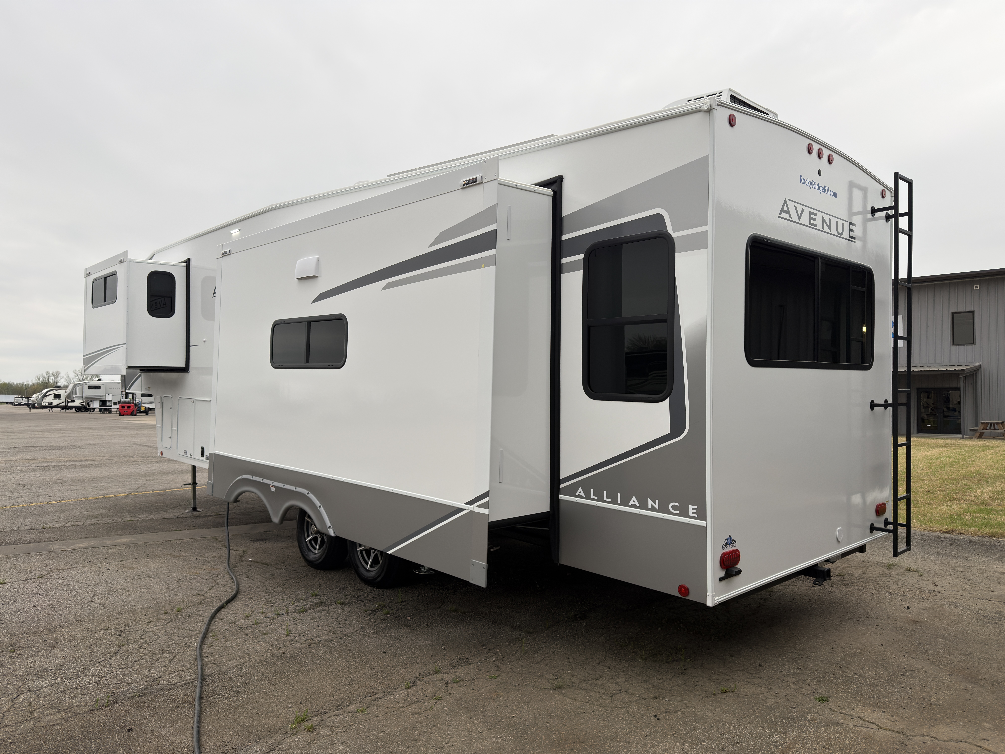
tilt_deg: +2.6
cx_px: 502
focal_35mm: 24
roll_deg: -0.3
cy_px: 377
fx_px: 697
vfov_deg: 56.8
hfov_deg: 71.6
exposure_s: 1/623
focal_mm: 6.76
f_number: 1.78
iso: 64
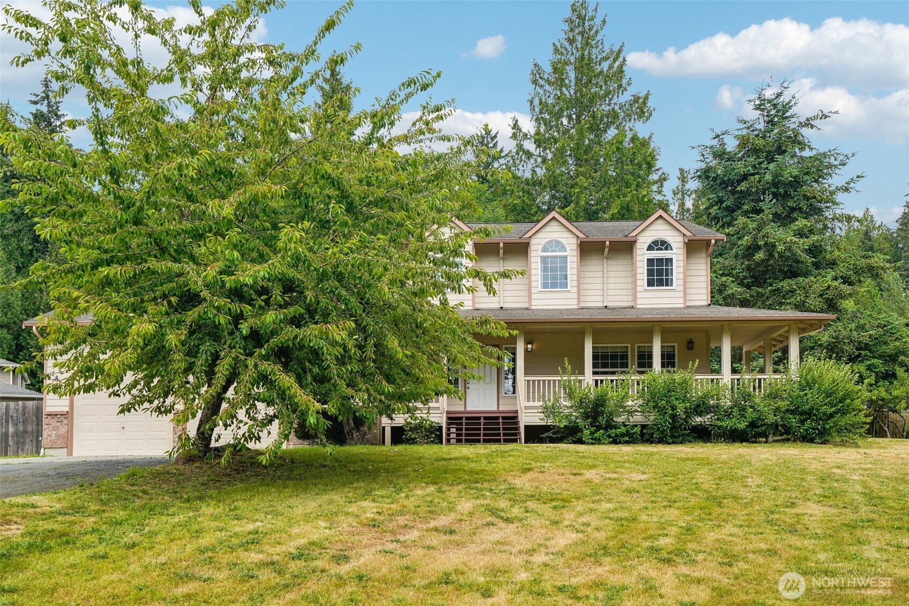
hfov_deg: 54.4
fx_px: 884
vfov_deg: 37.8
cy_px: 303
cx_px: 454
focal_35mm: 35
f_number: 8
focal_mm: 35
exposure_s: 1/800
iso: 400
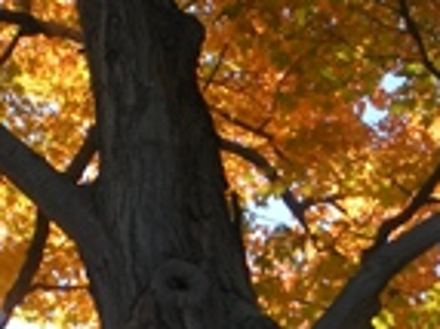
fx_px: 1918
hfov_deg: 13.1
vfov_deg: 9.7
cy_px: 369
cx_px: 200
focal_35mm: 151
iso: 64
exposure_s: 1/420
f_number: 3.5
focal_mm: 6.3
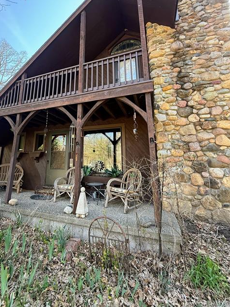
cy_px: 129
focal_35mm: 17
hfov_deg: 74.0
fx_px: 151
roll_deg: -1.1
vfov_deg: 90.3
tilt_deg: +14.2
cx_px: 93
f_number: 2.2
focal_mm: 2.22
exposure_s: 1/99
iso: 64
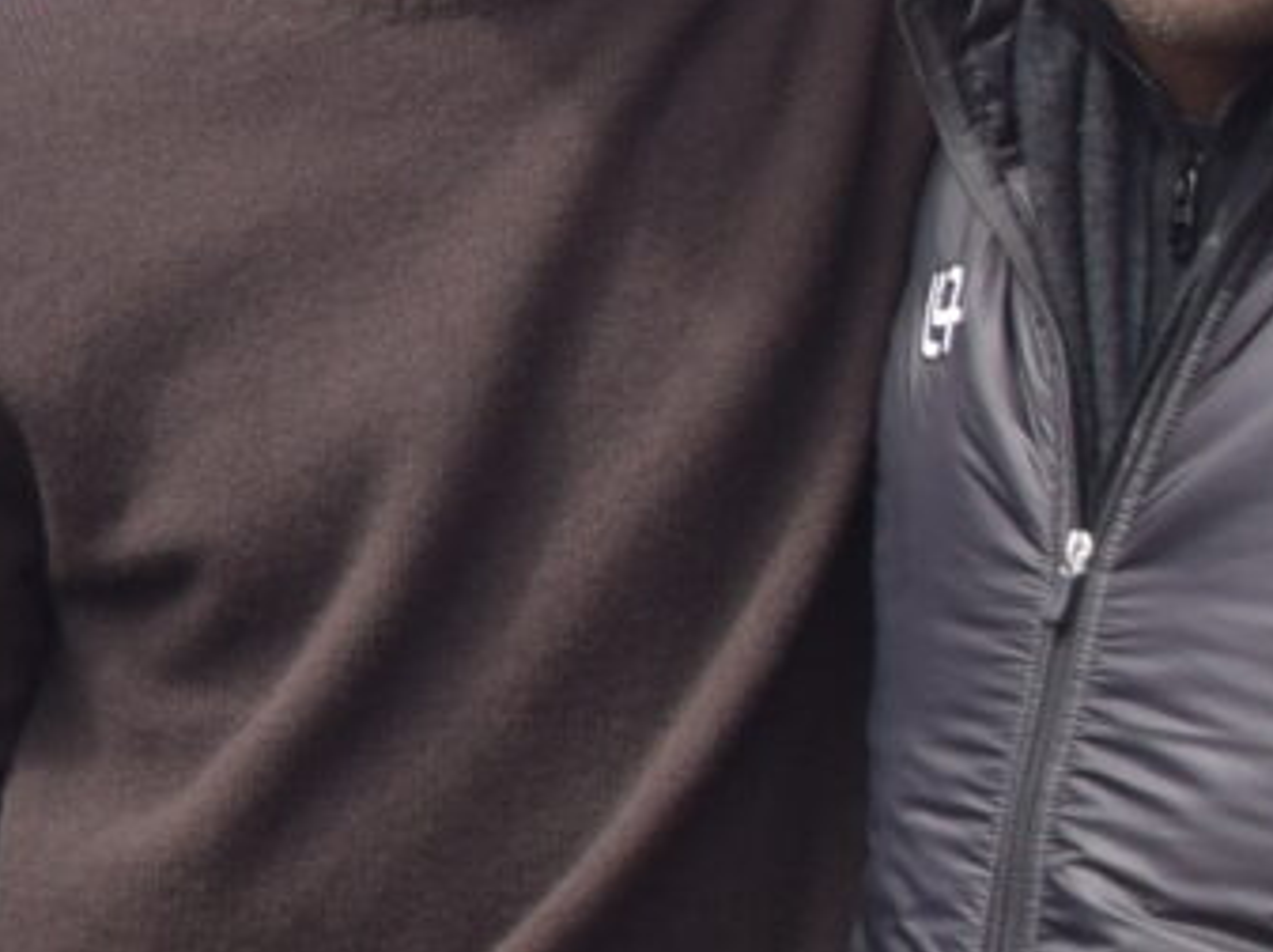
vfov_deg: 9.4
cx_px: -1401
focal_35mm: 158
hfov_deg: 11.2
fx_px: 5804
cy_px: 240
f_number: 5.6
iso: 400
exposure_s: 1/1600
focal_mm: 18
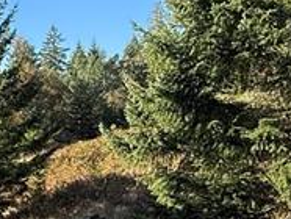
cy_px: 169
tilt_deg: +2.5
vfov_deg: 19.0
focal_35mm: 77
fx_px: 648
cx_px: -141
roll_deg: +0.6
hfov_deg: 21.4
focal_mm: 2.22
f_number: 2.2
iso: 64
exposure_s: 1/658
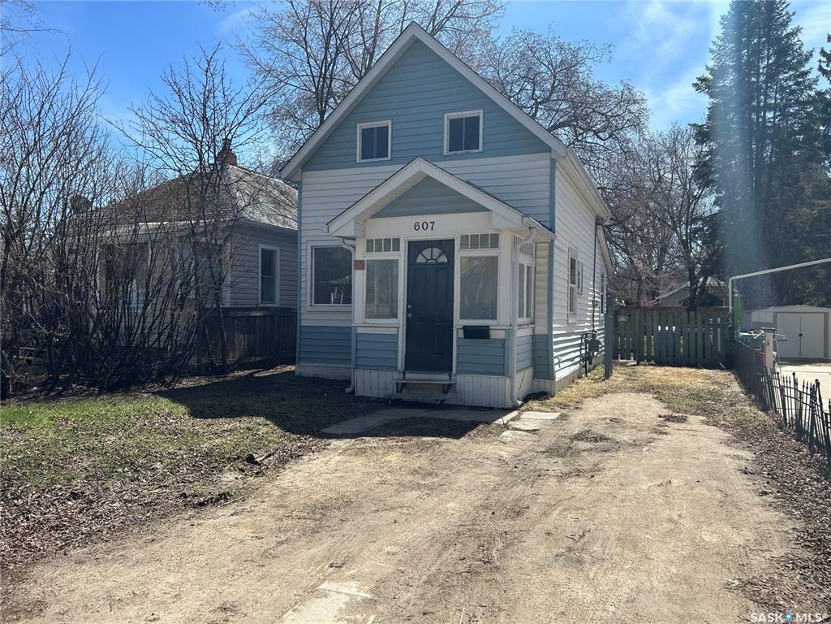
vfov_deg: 53.1
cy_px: 312
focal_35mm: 26
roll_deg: -2.6
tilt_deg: -2.1
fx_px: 624
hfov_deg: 67.3
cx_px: 416
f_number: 1.5
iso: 50
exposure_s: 1/3077
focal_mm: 5.7
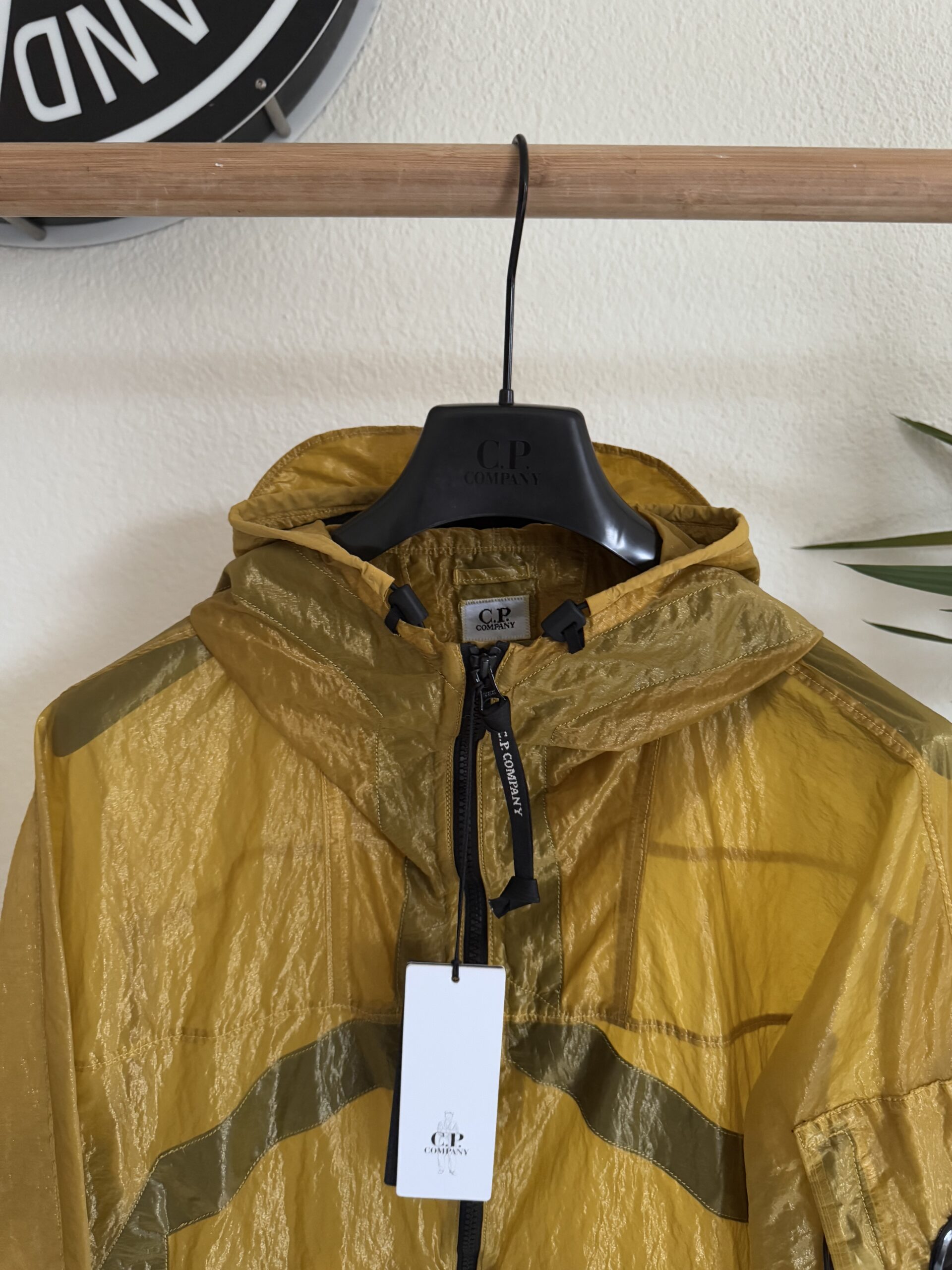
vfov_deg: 71.6
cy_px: 635
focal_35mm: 24
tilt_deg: -6.2
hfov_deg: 56.8
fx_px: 880
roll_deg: -0.1
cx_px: 476
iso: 800
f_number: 1.78
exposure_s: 1/55
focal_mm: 6.76
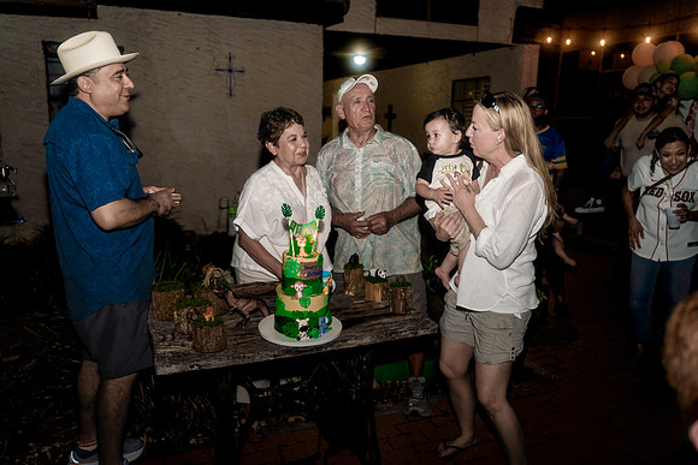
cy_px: 232
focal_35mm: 28
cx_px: 349
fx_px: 543
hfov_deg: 65.5
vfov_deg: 46.4
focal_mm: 28
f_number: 3.2
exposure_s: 1/200
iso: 2000
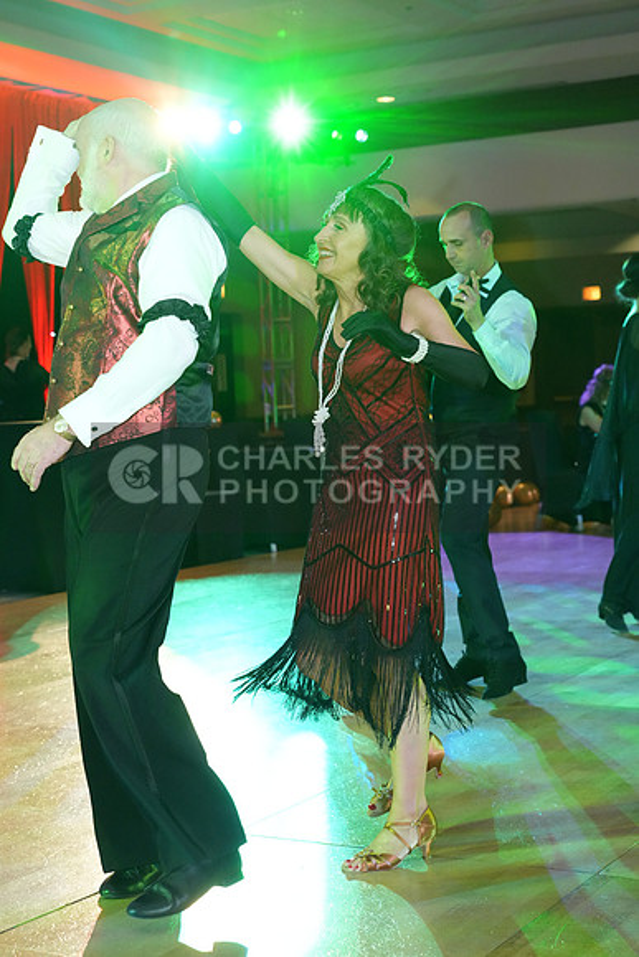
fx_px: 1543
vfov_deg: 34.5
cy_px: 478
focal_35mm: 58
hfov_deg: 23.4
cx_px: 320
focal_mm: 58
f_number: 5
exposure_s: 1/250
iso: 6400
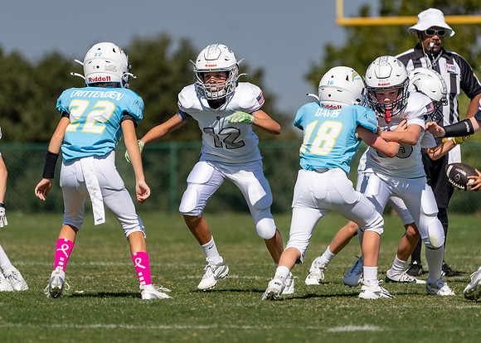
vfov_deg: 2.6
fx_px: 7588
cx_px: 225
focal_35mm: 556
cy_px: 179
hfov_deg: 3.6
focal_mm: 400
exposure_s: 1/1250
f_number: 5.6
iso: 100
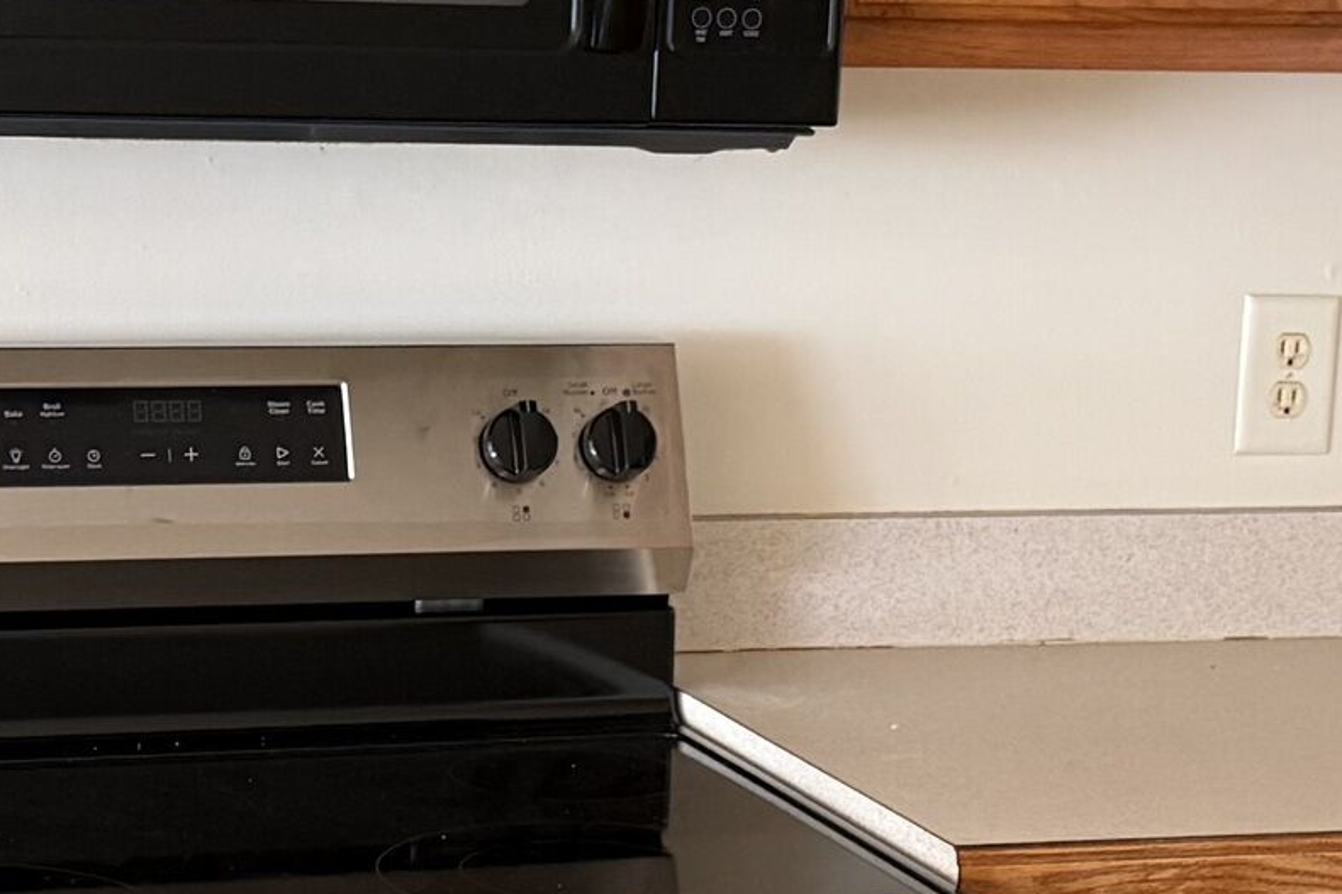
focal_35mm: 97
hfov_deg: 21.0
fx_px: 3615
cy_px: 504
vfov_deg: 14.1
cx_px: 477
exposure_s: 1/60
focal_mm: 6.76
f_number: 1.78
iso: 500
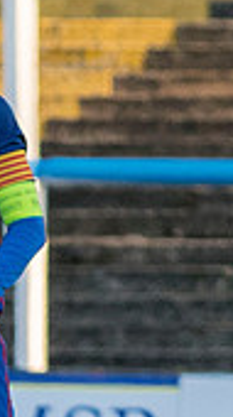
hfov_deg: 0.7
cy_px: 325
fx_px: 17794
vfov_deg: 1.3
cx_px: -461
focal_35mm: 1612
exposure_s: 1/1000
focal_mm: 300
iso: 800
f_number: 5.6
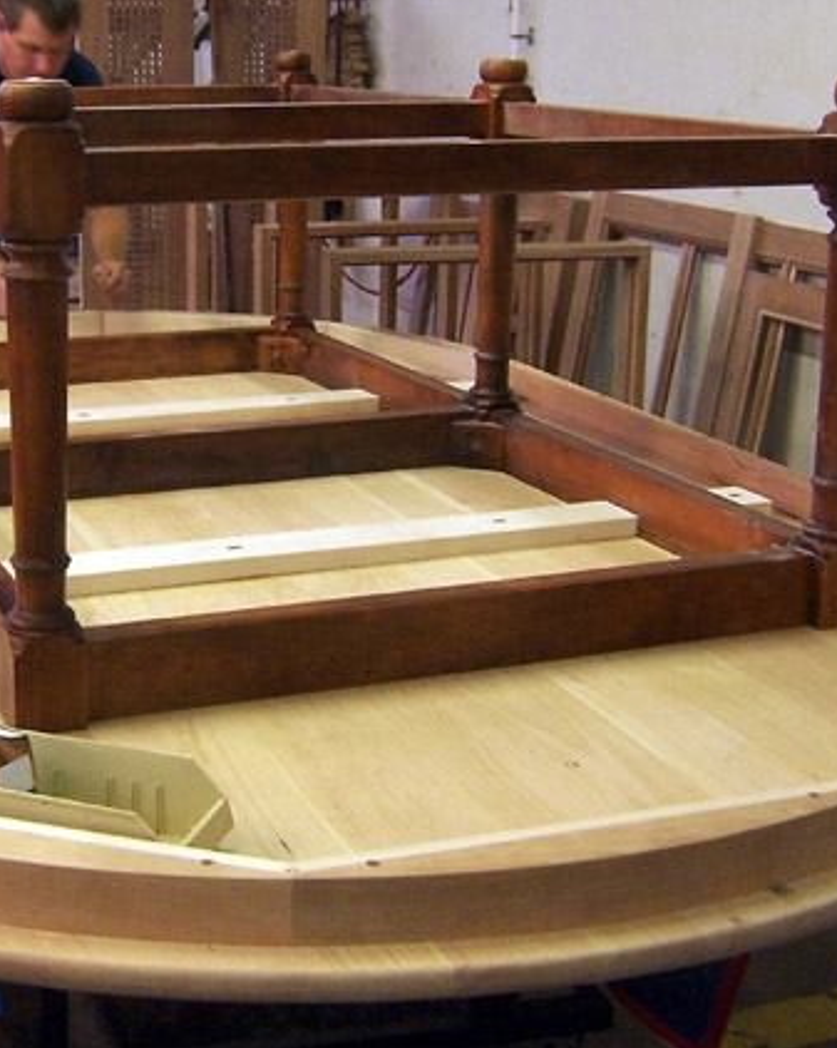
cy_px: 427
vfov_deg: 34.1
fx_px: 1705
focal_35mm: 55
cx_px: 132
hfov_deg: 26.9
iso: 140
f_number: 3.4
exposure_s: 1/8
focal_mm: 5.5
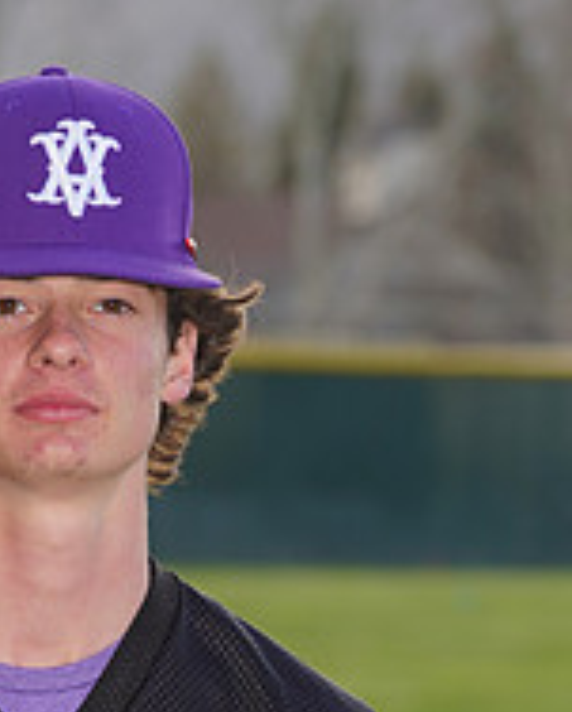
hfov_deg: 3.4
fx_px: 9521
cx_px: 32
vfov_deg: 4.3
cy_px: 852
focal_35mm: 451
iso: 100
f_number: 7.1
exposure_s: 1/200
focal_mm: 156
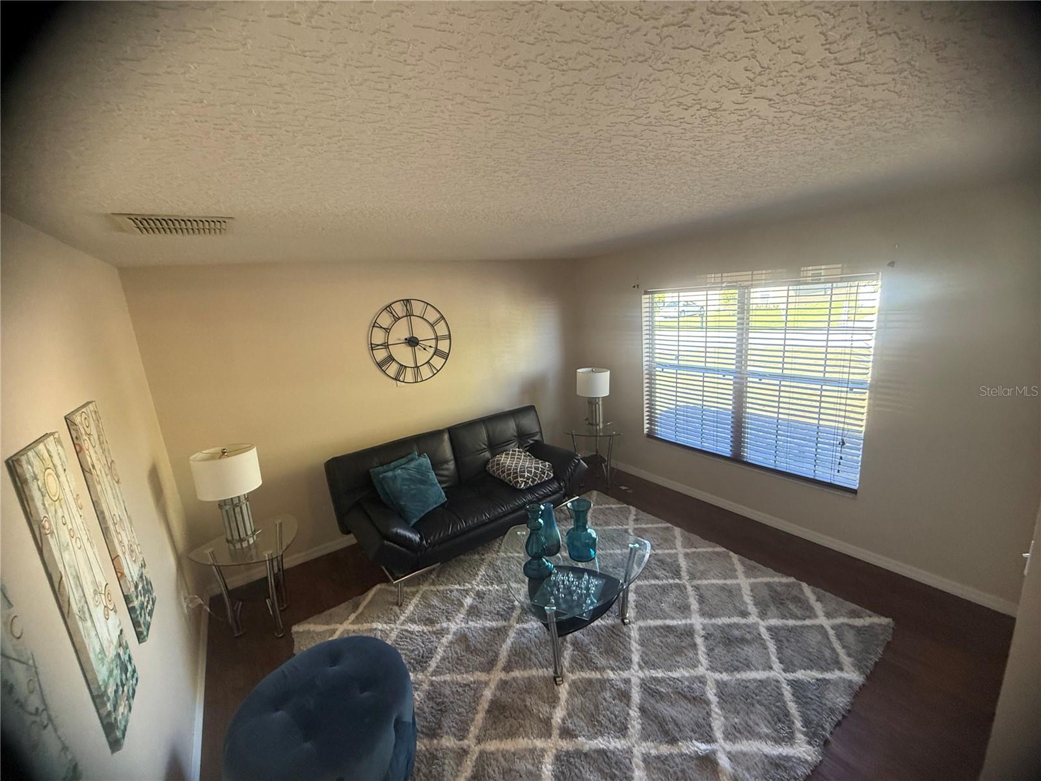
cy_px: 390
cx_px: 520
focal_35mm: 14
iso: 320
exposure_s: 1/99
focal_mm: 2.22
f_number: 2.2
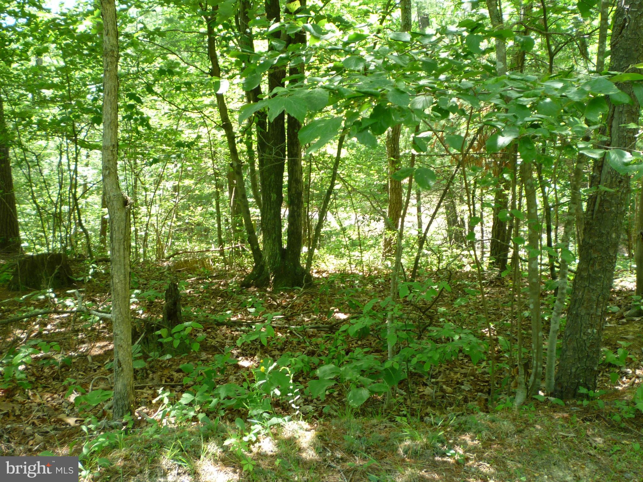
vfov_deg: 36.8
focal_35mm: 39
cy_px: 241
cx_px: 322
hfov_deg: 47.9
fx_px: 724
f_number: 3.3
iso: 80
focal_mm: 5.2
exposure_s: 1/40
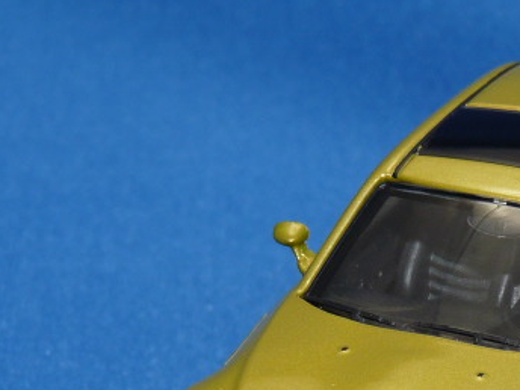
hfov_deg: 8.6
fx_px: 3440
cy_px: 348
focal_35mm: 229
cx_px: 467
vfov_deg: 6.5
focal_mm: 12.4
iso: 100
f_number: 3.4
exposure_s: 1/40
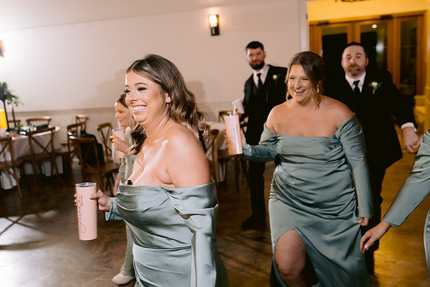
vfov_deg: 37.9
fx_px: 418
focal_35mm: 35
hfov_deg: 54.4
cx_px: 215
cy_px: 144
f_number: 3.2
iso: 1600
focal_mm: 35
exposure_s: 1/125
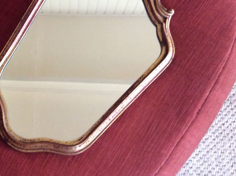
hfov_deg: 33.6
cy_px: 35
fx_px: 374
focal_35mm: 55
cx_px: 35
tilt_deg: -71.9
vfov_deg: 26.0
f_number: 2.4
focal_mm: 3.3
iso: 250
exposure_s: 1/25
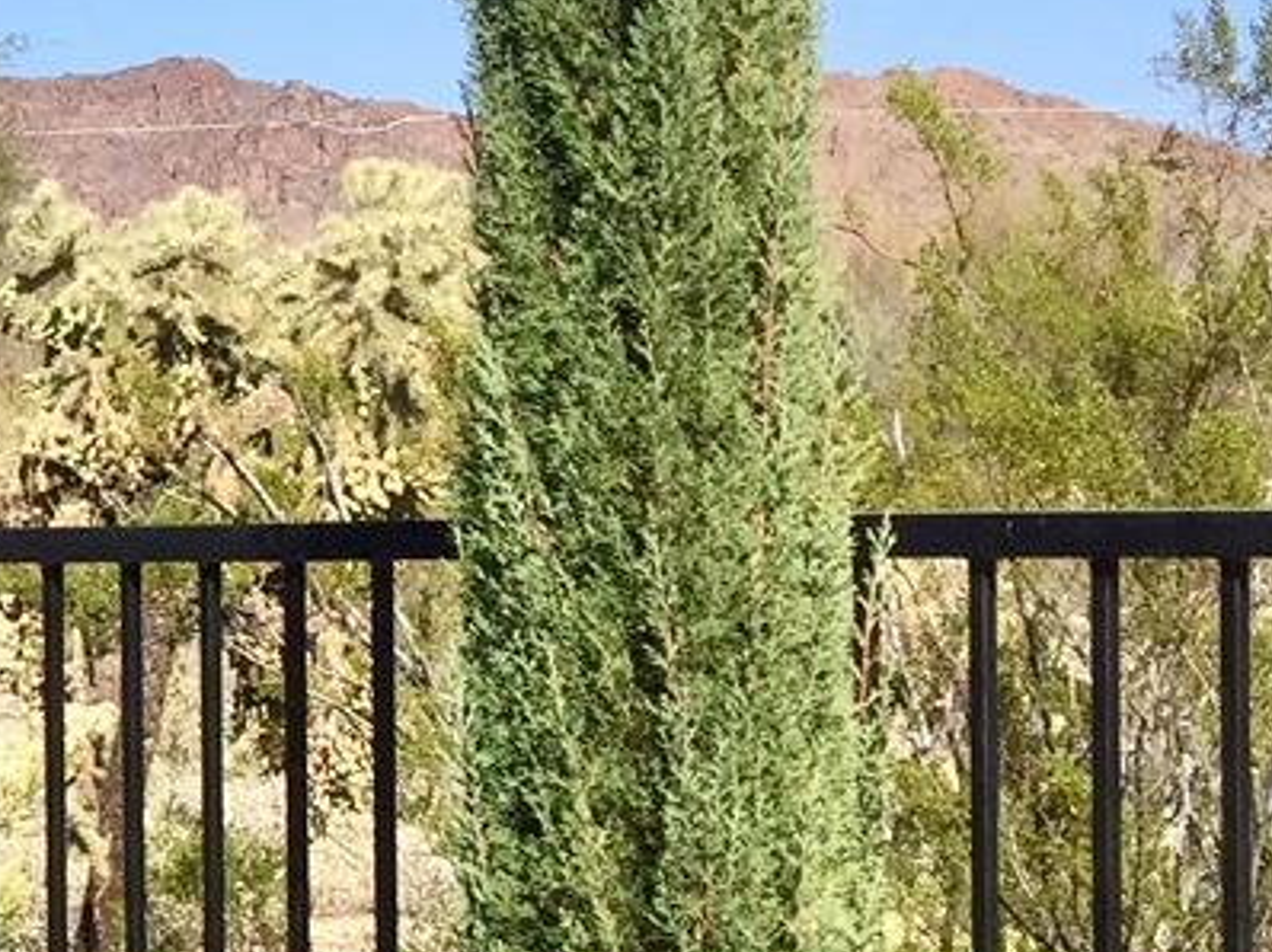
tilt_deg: -1.4
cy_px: 757
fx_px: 4370
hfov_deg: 14.1
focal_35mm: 119
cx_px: -1227
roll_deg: +0.5
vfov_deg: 12.4
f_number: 2.2
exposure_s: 1/2198
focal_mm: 4.15
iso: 32
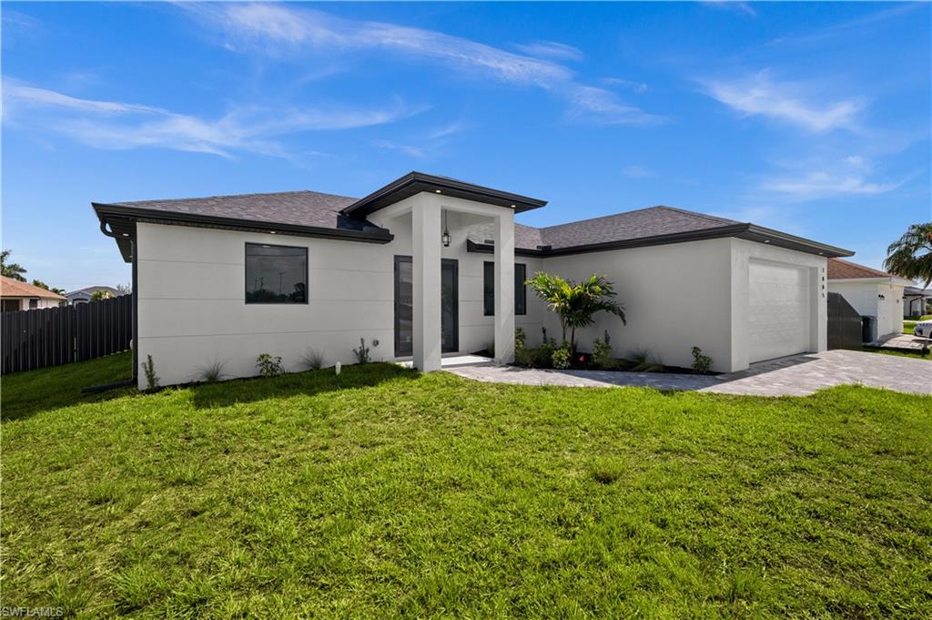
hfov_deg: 95.0
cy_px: 310
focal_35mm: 16
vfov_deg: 72.0
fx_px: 427
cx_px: 466
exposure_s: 1/250
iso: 400
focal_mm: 16.5
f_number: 8
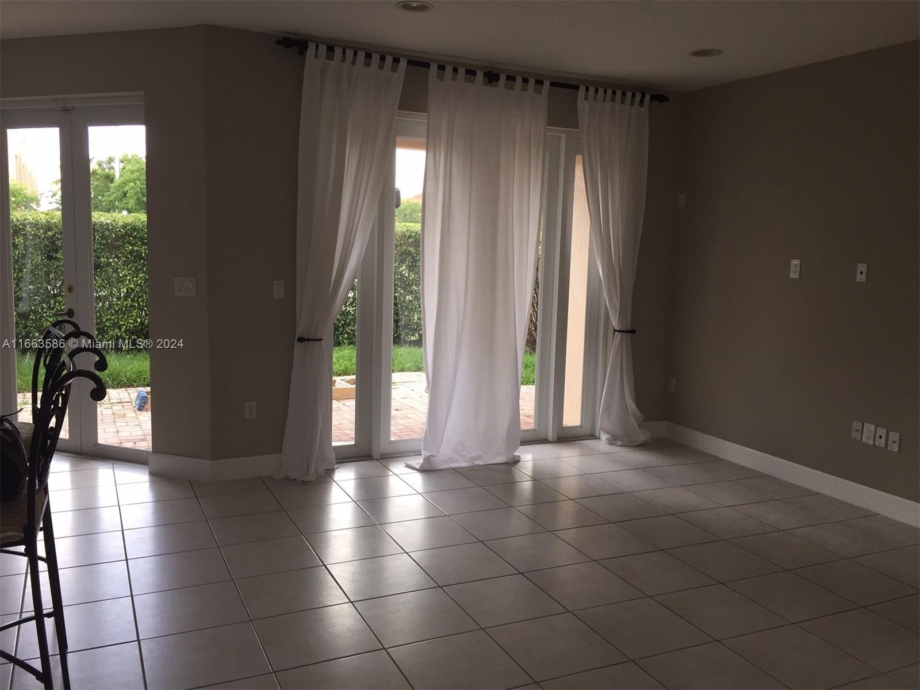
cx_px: 460
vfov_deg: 48.2
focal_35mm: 29
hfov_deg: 61.7
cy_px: 345
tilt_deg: -6.9
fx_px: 771
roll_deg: -1.3
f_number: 2.2
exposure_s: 1/146
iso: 40
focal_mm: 4.15
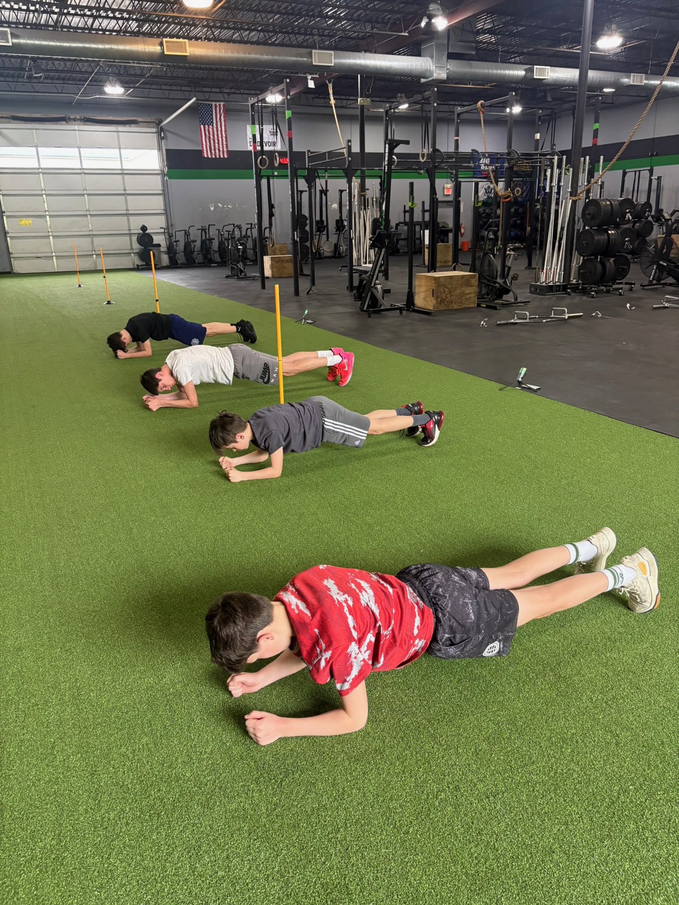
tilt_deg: -17.7
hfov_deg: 53.1
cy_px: 452
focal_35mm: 26
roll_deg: +1.5
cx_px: 340
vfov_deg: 67.3
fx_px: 680
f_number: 1.6
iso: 250
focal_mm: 5.96
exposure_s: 1/60
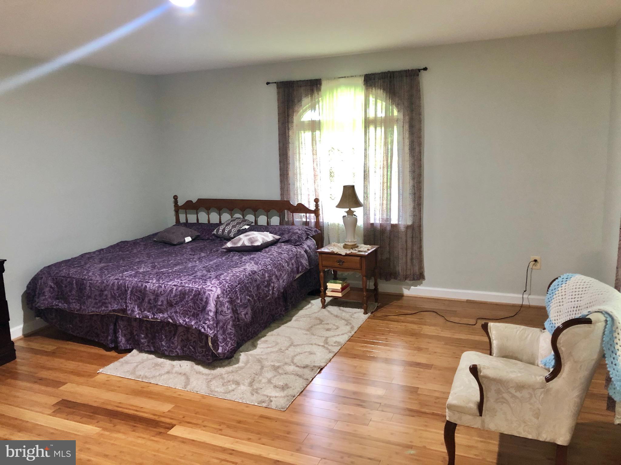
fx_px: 502
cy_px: 232
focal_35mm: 28
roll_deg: +2.1
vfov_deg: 49.7
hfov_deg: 63.4
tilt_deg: -11.6
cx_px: 310
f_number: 1.8
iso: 100
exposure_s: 1/9
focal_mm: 3.99
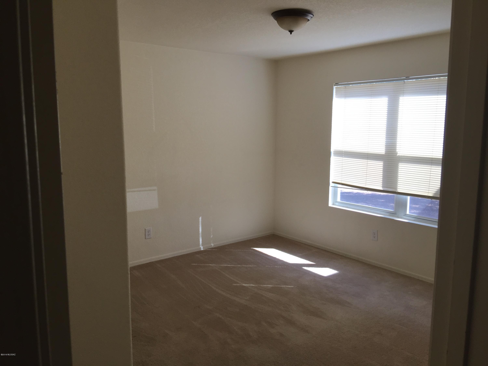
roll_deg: +0.2
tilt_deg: -9.3
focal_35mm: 29
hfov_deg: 61.7
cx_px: 244
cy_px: 183
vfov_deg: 48.2
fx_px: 409
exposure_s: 1/159
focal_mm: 4.15
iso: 32
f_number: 2.2
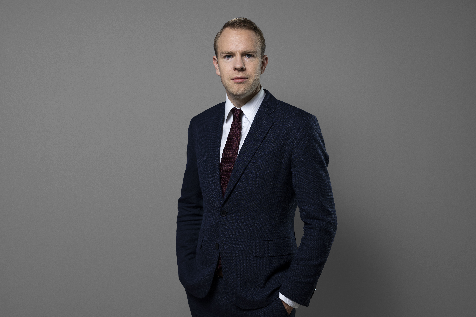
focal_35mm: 50
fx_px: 661
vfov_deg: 27.0
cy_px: 158
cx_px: 238
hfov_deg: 39.6
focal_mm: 50
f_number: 4
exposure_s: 1/200
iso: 160
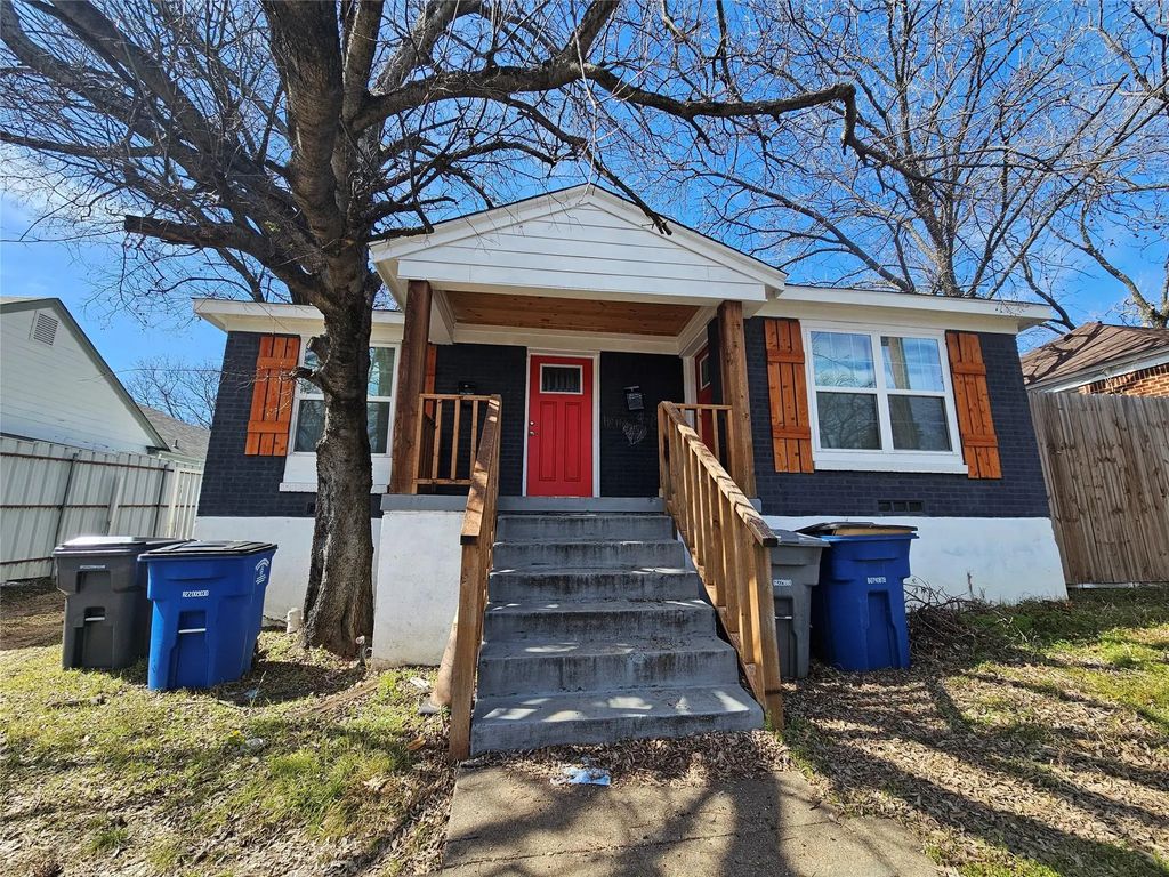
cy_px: 438
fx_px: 439
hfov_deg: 106.2
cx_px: 584
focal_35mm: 13
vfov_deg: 89.9
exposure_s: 1/781
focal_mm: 2.2
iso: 50
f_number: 2.2
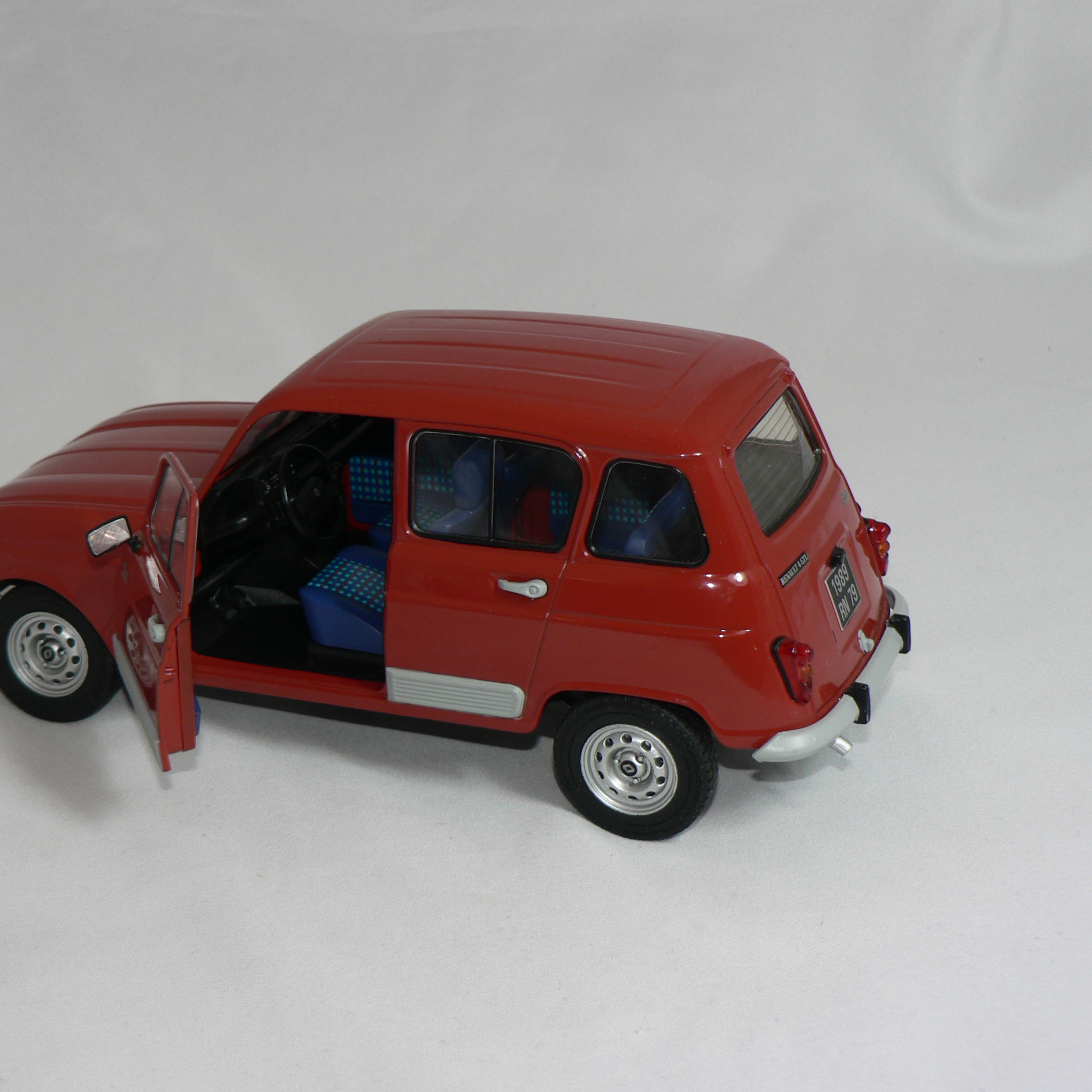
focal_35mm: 62
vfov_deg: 27.7
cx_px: 413
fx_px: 2213
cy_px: 544
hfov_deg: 27.6
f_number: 2.8
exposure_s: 1/60
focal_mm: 8.7
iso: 80
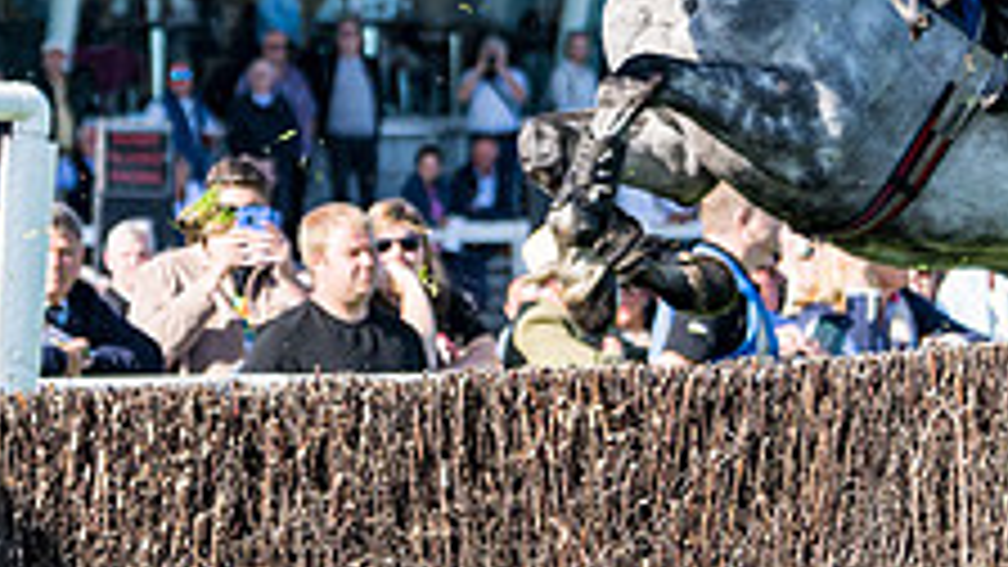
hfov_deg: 4.2
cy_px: 524
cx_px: -223
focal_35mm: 514
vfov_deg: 2.4
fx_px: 13738
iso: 100
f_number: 4
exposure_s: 1/1250
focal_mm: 95
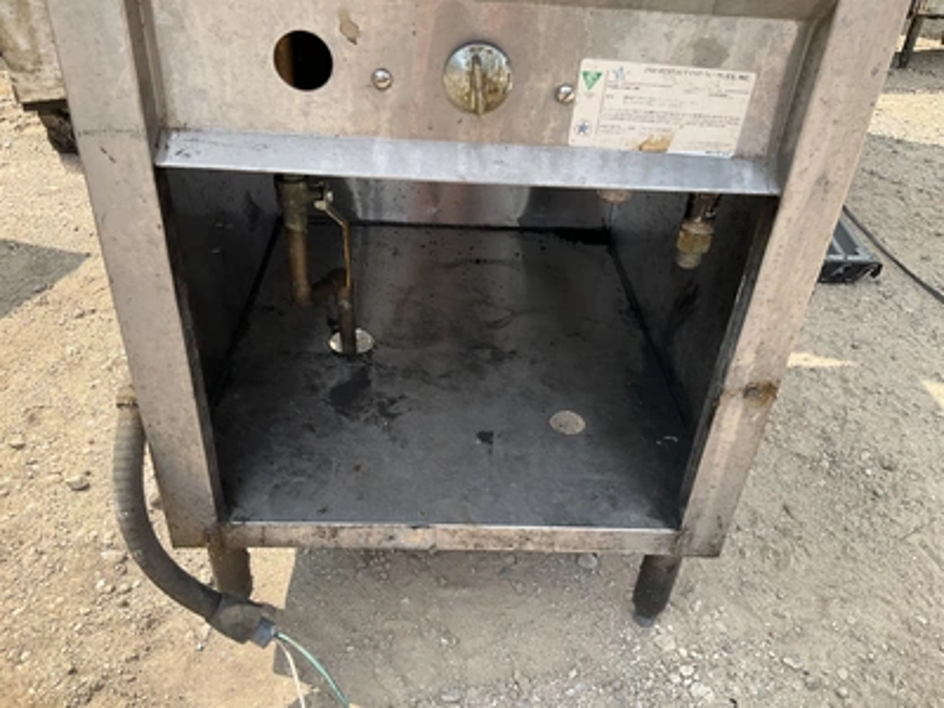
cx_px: 472
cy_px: 354
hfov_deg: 61.7
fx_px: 791
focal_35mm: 29
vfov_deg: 48.2
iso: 25
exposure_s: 1/674
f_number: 1.8
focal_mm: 3
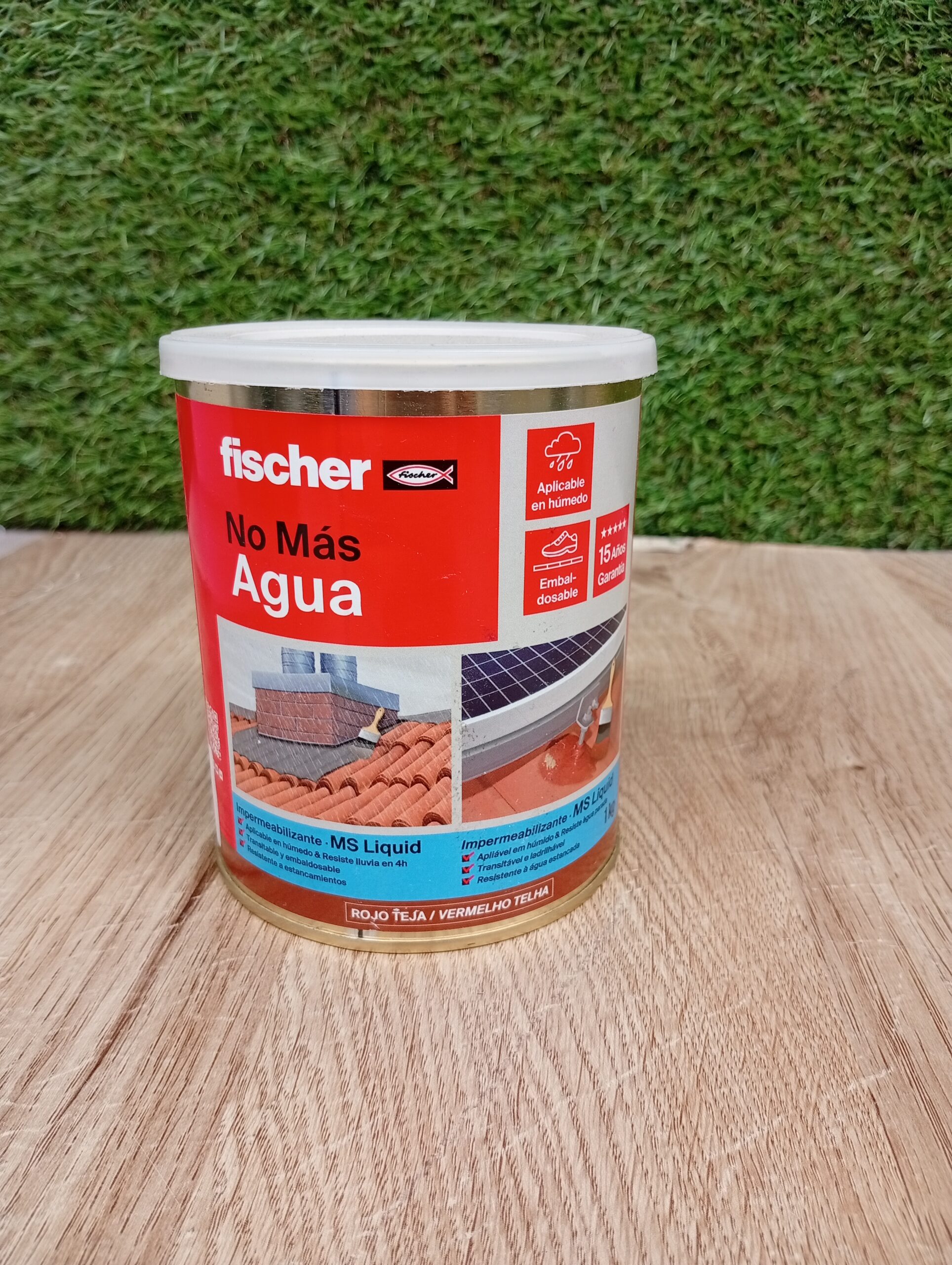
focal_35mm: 27
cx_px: 476
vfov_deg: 65.2
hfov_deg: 51.5
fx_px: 987
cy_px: 632
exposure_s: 1/50
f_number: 1.8
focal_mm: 3.98
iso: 184
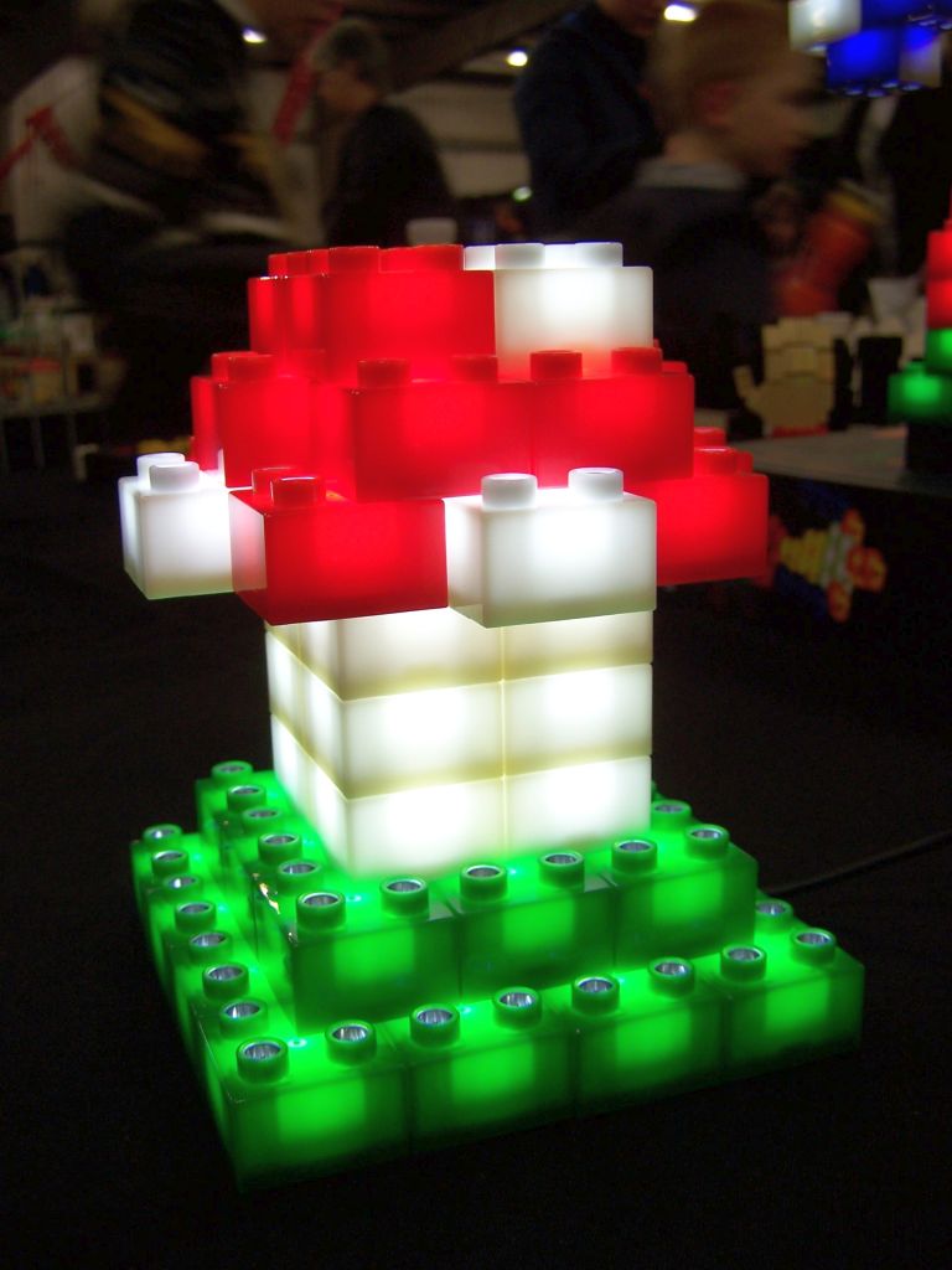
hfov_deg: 37.7
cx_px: 476
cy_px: 635
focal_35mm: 38
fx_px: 1393
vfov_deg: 49.0
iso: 80
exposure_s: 1/10
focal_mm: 6.3
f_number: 2.8
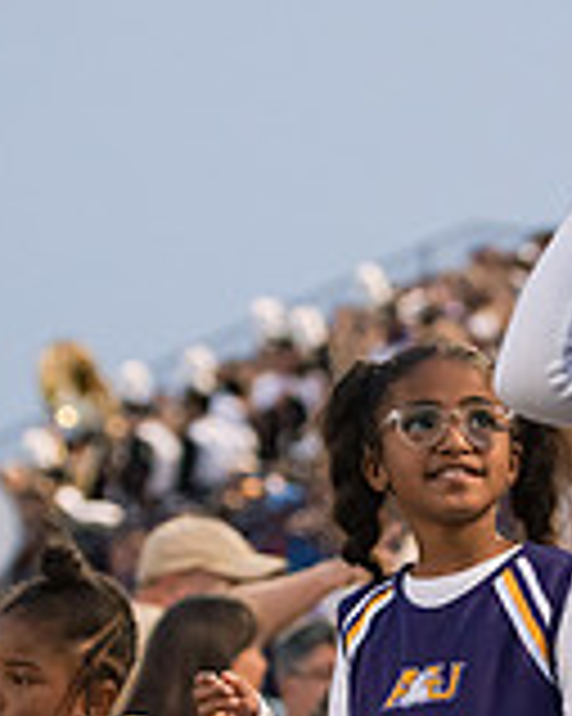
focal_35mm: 240
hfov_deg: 6.4
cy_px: 619
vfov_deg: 8.0
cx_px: 446
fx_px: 5084
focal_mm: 70
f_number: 2.8
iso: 2500
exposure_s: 1/800
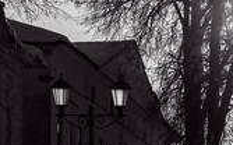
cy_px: 98
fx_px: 1922
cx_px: 469
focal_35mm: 303
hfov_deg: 6.7
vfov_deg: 4.3
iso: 100
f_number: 8
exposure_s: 1/1250
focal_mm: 46
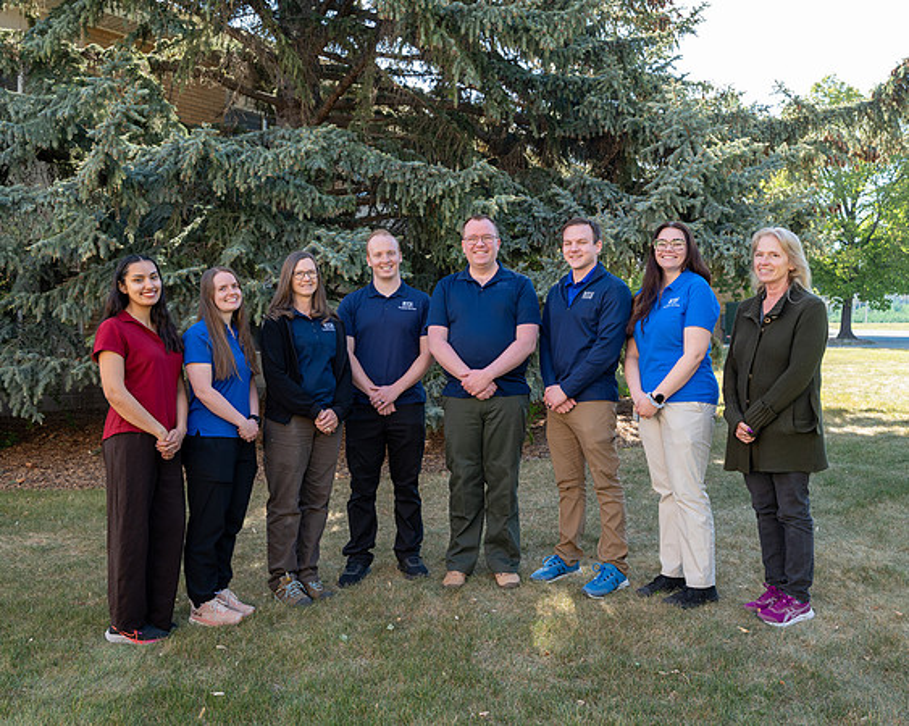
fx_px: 940
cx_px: 429
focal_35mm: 35
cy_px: 350
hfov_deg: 51.6
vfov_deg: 42.2
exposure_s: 1/160
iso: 250
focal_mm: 30
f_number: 5
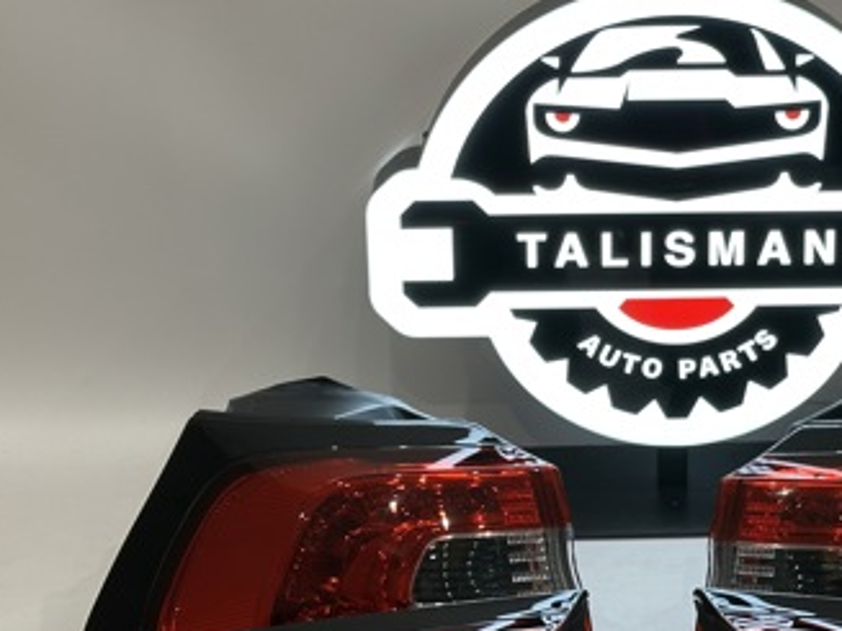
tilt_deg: -18.8
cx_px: 621
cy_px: 370
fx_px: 2286
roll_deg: +1.3
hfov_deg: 20.7
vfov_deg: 15.7
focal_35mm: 94
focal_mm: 6.86
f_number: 1.78
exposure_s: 1/50
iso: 50
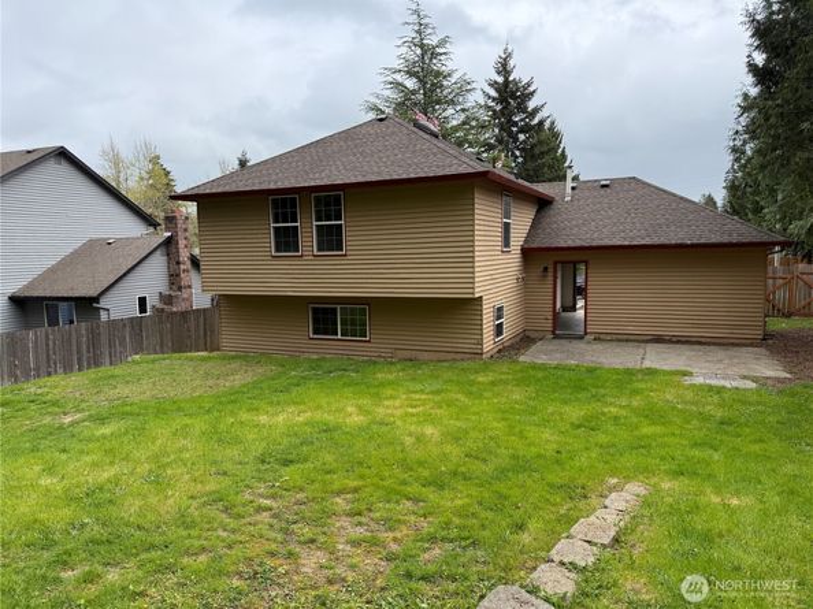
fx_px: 563
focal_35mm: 24
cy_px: 304
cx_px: 406
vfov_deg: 56.8
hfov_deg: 71.6
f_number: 1.78
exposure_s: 1/2445
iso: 100
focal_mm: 6.76
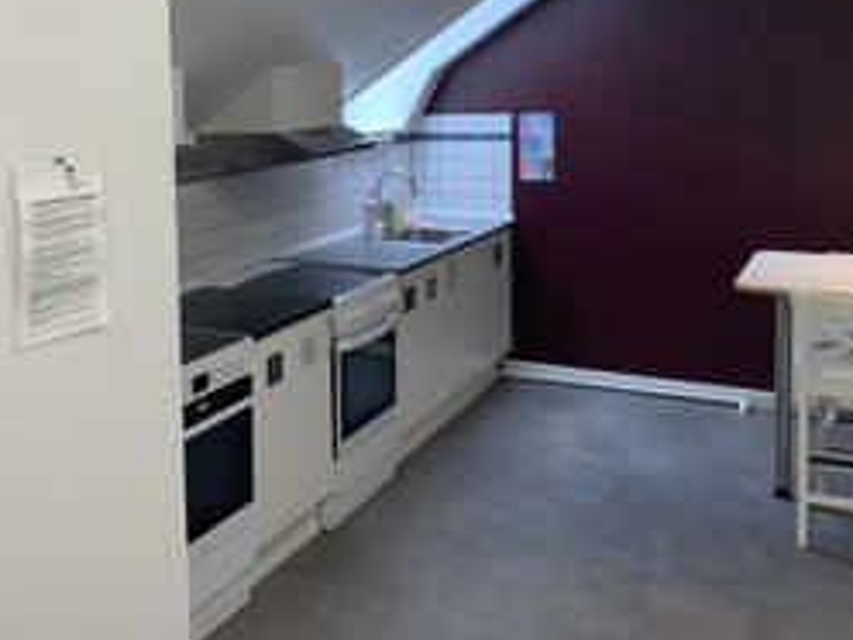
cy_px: 193
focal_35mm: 42
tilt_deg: -5.8
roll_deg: +1.0
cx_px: 272
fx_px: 1035
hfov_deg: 44.0
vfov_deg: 33.9
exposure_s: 1/100
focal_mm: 4.25
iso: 64
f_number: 1.8
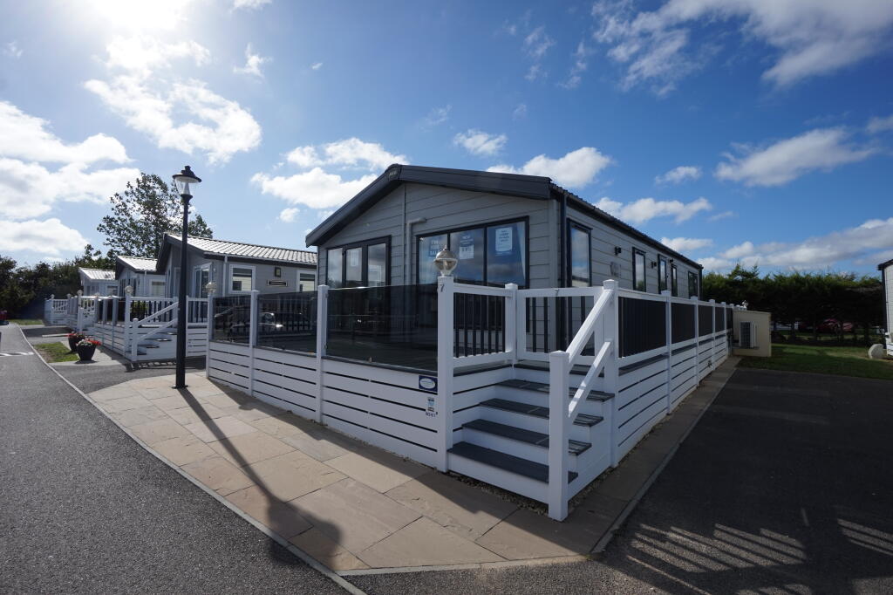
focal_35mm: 15
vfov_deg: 77.3
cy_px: 298
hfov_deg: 100.4
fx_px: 372
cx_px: 446
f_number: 11
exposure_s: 1/250
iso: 100
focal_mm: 10
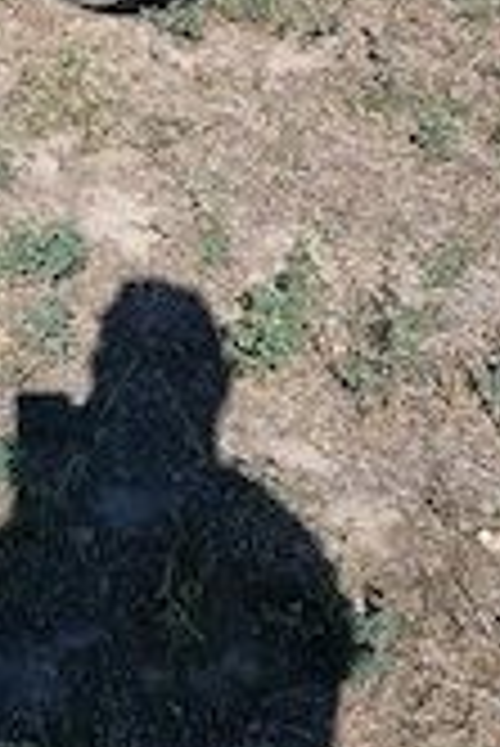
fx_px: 1247
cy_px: -86
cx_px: 14
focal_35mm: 60
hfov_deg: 21.9
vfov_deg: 29.8
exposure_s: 1/417
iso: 100
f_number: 1.75
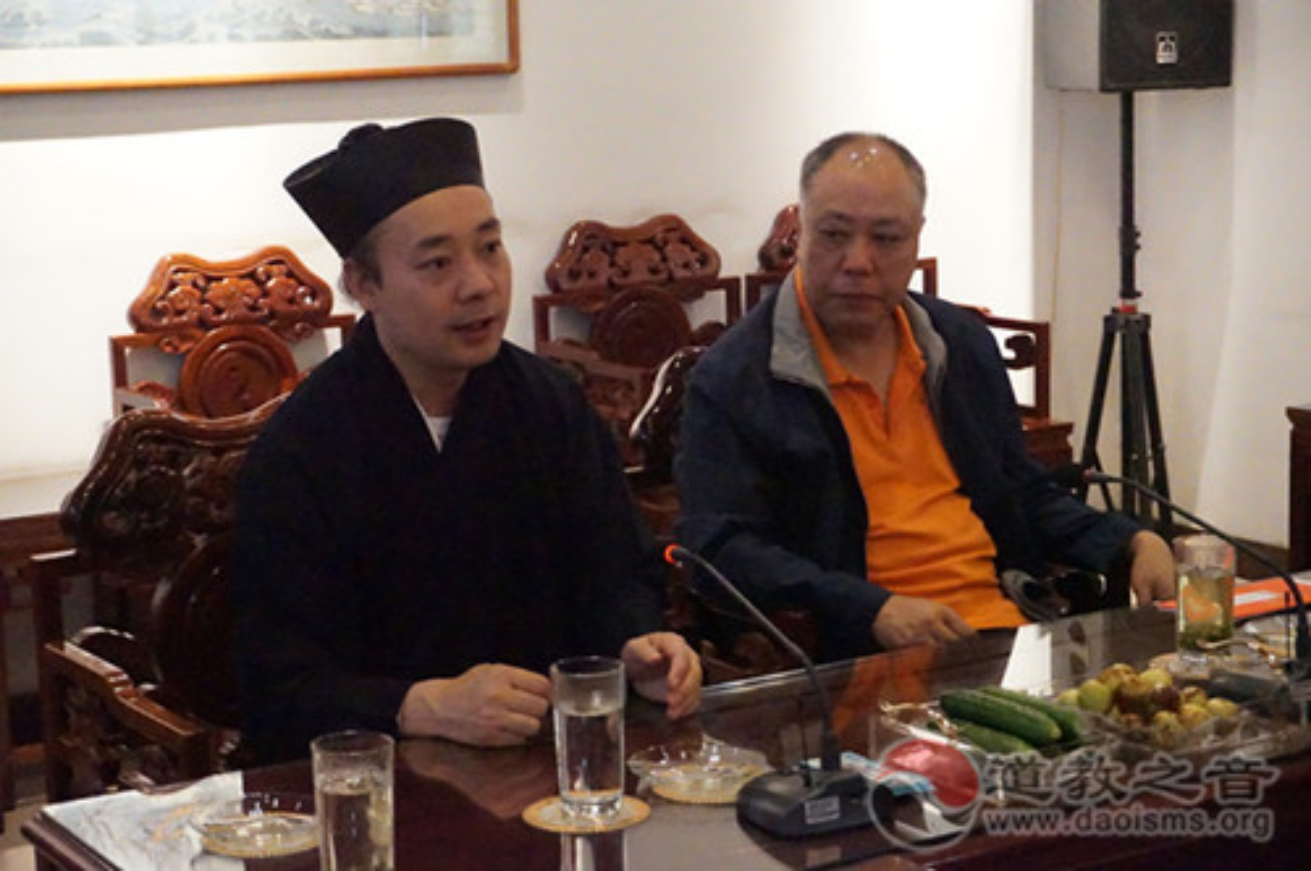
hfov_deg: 29.3
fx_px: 2509
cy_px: 436
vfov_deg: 19.7
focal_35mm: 69
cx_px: 656
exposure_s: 1/160
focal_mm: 46
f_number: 7.1
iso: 25600
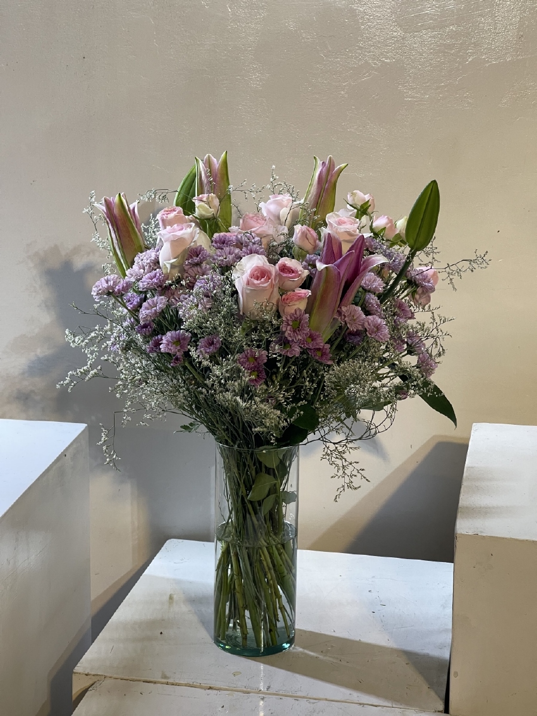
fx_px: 1324
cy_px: 358
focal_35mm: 64
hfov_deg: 22.9
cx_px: 268
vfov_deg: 30.3
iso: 125
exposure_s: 1/100
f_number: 2.2
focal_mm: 7.5
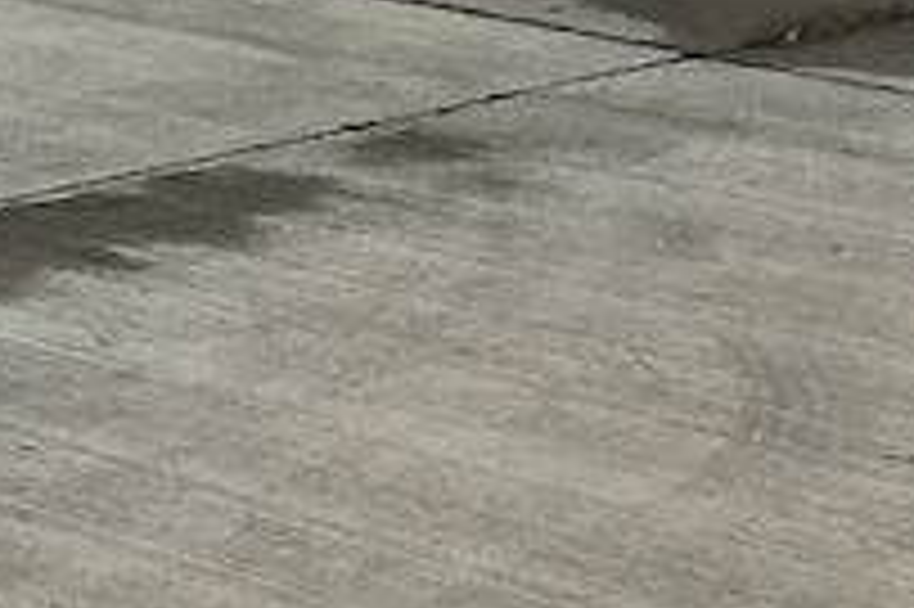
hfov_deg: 10.5
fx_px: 4820
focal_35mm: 190
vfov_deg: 6.8
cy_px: -892
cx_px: -459
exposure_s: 1/761
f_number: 2.2
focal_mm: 4.15
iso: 25
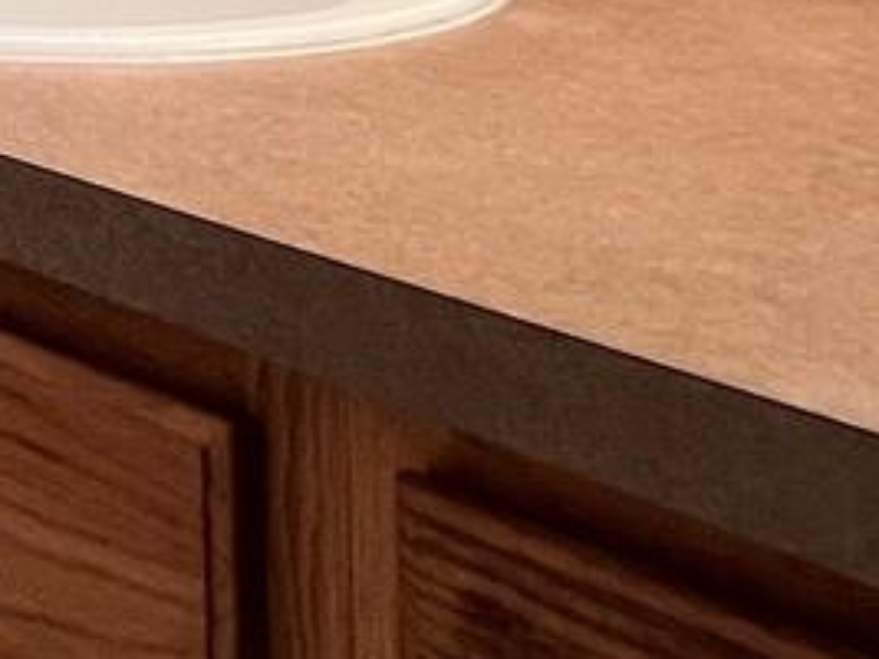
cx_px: -668
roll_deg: +1.7
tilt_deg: +0.0
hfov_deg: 19.4
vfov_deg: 16.3
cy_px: -468
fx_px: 1980
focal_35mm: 78
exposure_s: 1/60
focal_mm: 1.57
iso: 200
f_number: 1.8
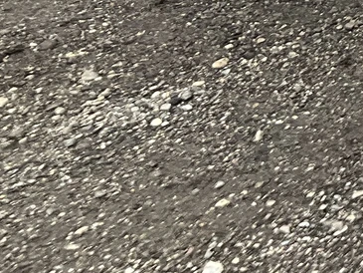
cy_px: -297
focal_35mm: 159
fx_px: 1668
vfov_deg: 8.8
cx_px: 851
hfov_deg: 10.7
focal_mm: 3
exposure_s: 1/122
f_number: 1.8
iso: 20
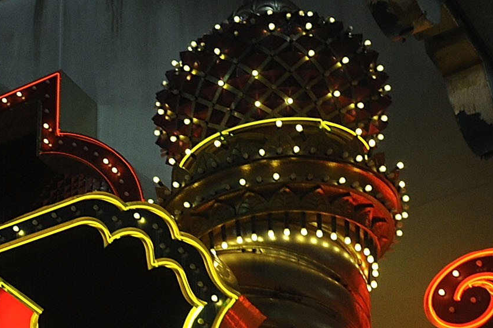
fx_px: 1560
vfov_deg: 11.5
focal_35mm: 114
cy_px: 477
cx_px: -263
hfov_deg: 16.3
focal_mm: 32
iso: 1250
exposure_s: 1/125
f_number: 4
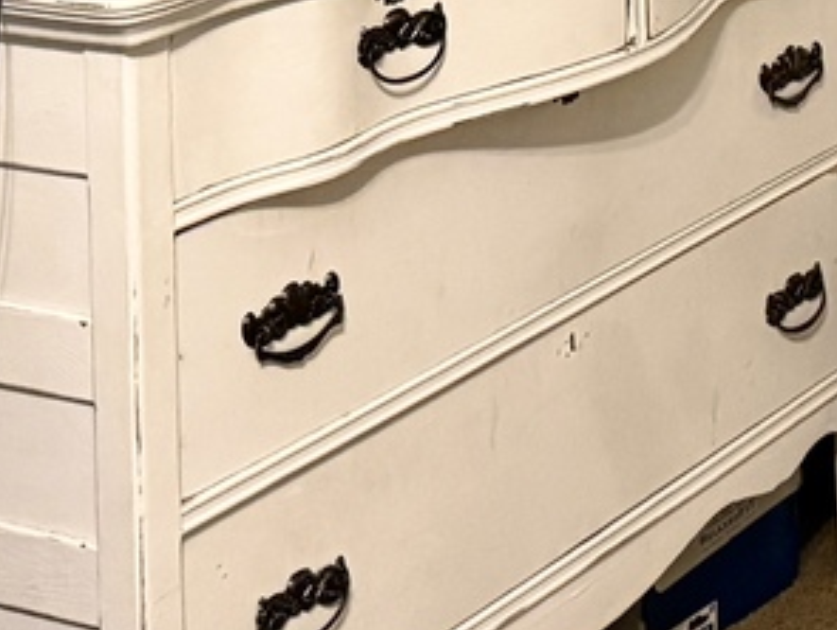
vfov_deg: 11.4
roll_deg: +0.0
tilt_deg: -3.1
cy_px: -627
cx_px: 1121
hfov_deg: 15.9
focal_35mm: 117
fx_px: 2832
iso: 640
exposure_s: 1/60
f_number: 1.78
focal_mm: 6.76
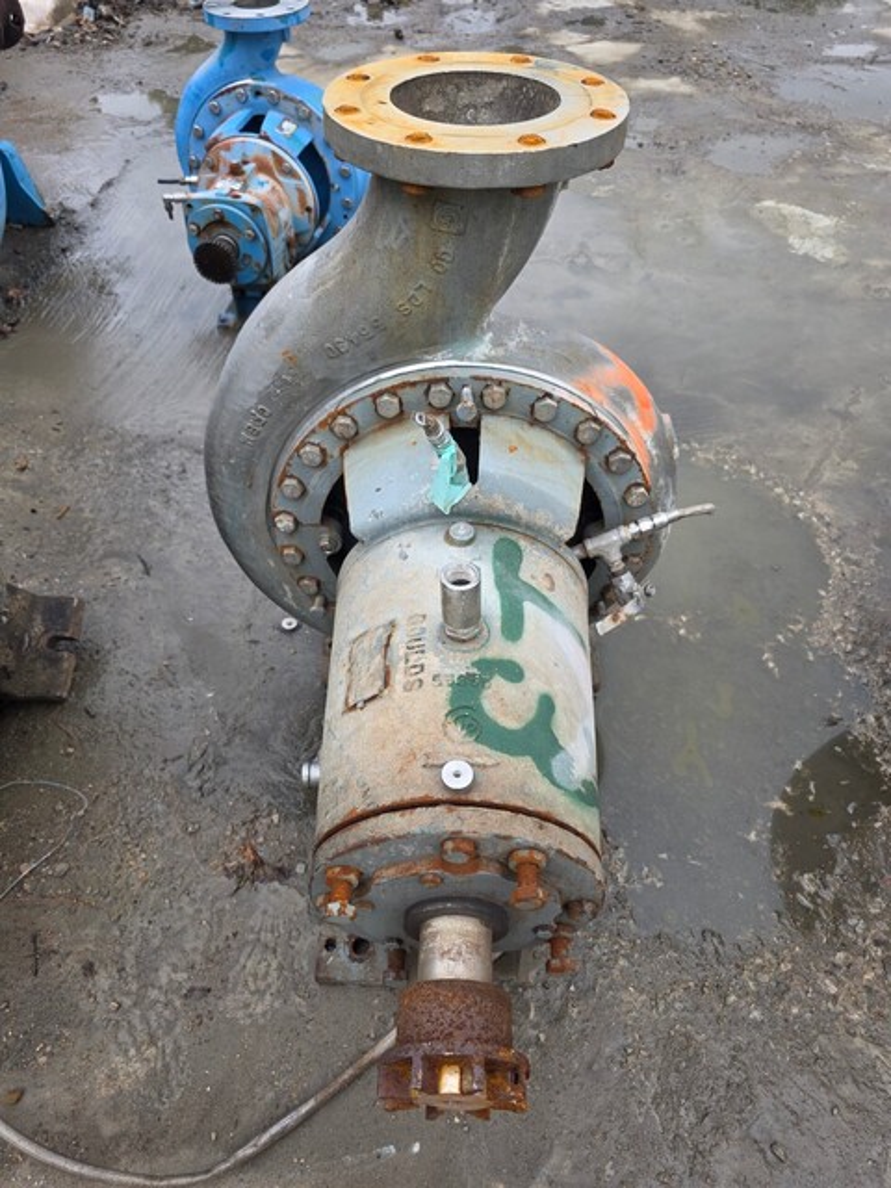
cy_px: 594
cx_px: 446
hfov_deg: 58.9
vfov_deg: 73.9
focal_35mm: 23
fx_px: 789
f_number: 1.7
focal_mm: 6.3
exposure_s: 1/1533
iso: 80
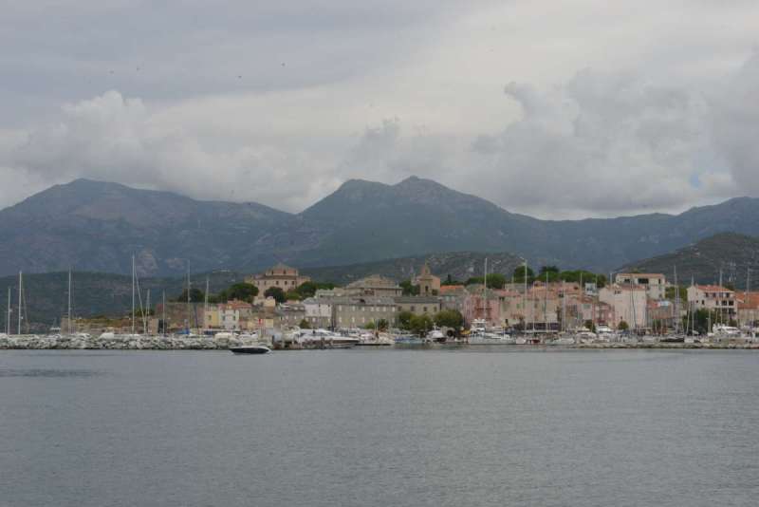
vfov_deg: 19.5
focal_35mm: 70
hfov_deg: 28.8
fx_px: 1476
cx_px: 380
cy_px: 254
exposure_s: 1/125
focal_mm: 70
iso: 900
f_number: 22
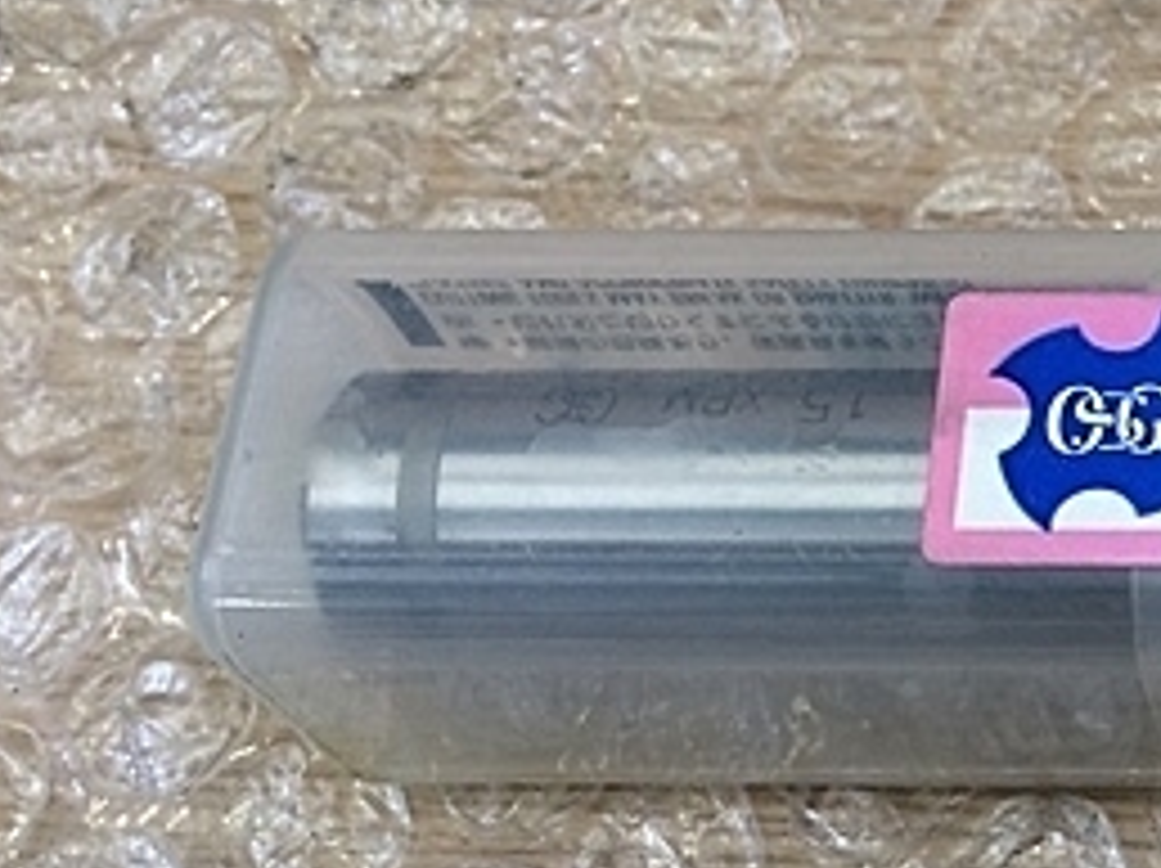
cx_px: 1408
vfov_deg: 20.4
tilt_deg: -65.4
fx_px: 2413
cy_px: 490
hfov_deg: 24.4
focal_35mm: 72
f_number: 2.2
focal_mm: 4.15
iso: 40
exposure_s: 1/30
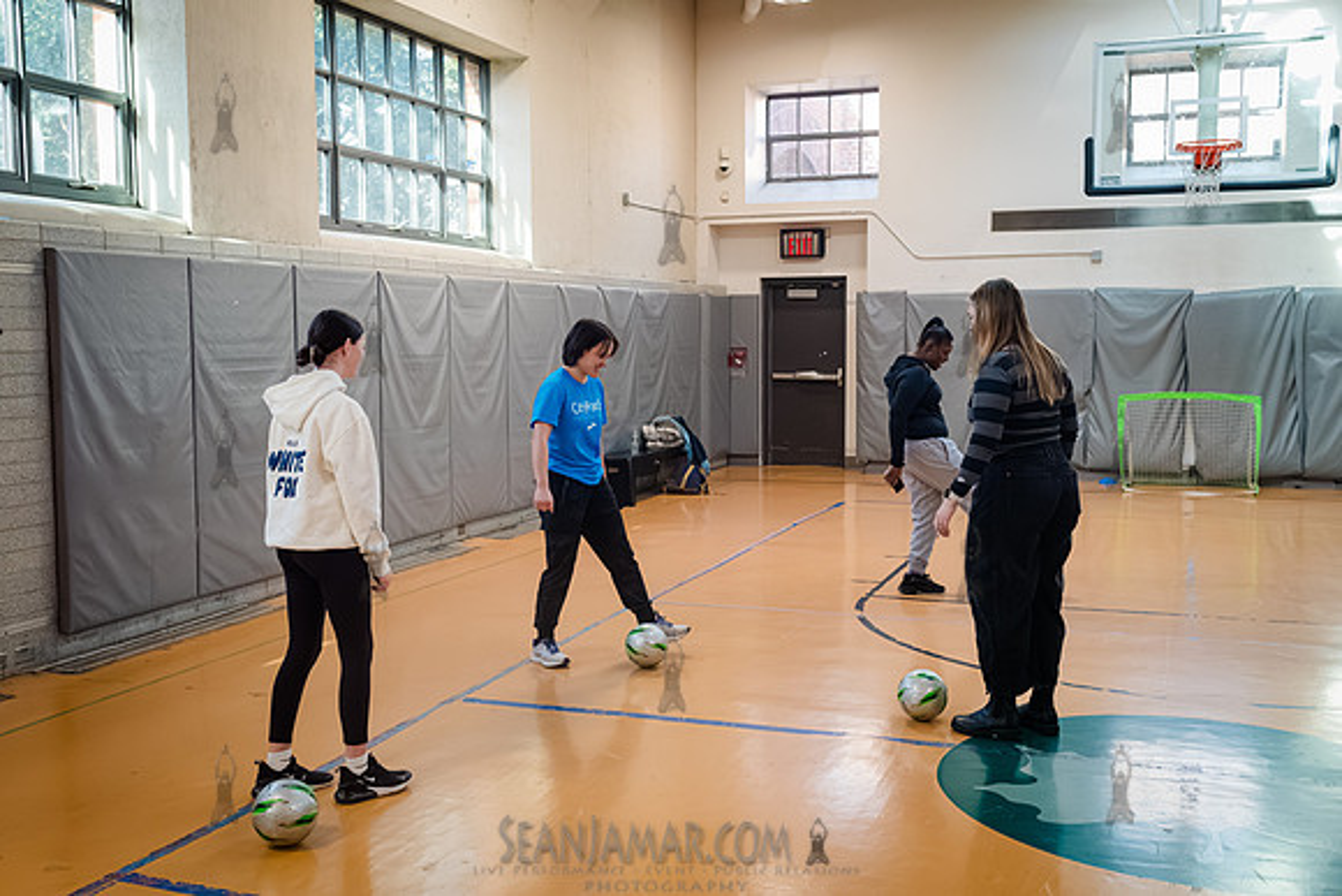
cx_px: 671
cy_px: 448
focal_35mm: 37
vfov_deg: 36.3
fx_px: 1364
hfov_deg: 52.4
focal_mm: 35
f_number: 5.6
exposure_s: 1/800
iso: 8000
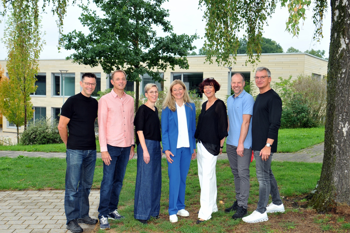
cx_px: 184
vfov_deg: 29.2
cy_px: 132
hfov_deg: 42.7
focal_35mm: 46
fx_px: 447
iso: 200
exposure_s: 1/60
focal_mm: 26
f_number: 5.6
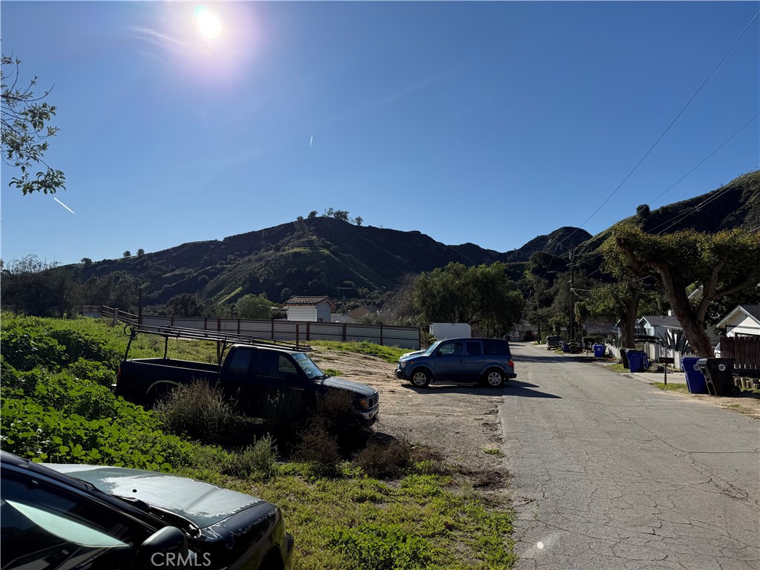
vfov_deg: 56.8
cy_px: 285
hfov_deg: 71.6
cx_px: 380
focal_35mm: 24
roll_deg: -0.1
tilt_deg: +2.4
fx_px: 527
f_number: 1.78
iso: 80
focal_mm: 6.76
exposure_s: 1/8130
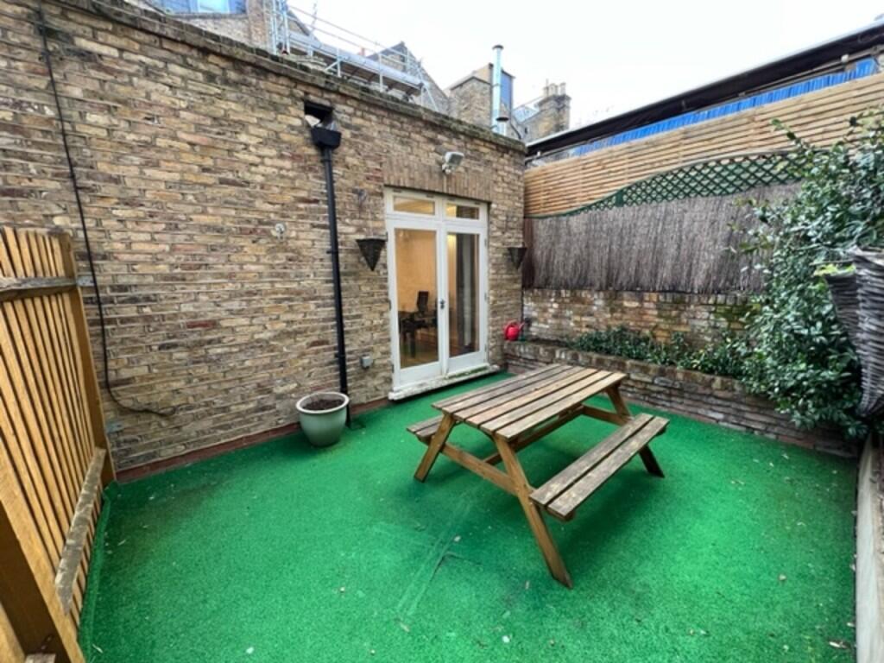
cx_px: 442
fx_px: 332
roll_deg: +1.2
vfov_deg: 89.9
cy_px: 332
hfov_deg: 106.2
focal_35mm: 13
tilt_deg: -8.3
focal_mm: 1.57
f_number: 1.8
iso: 125
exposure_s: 1/99
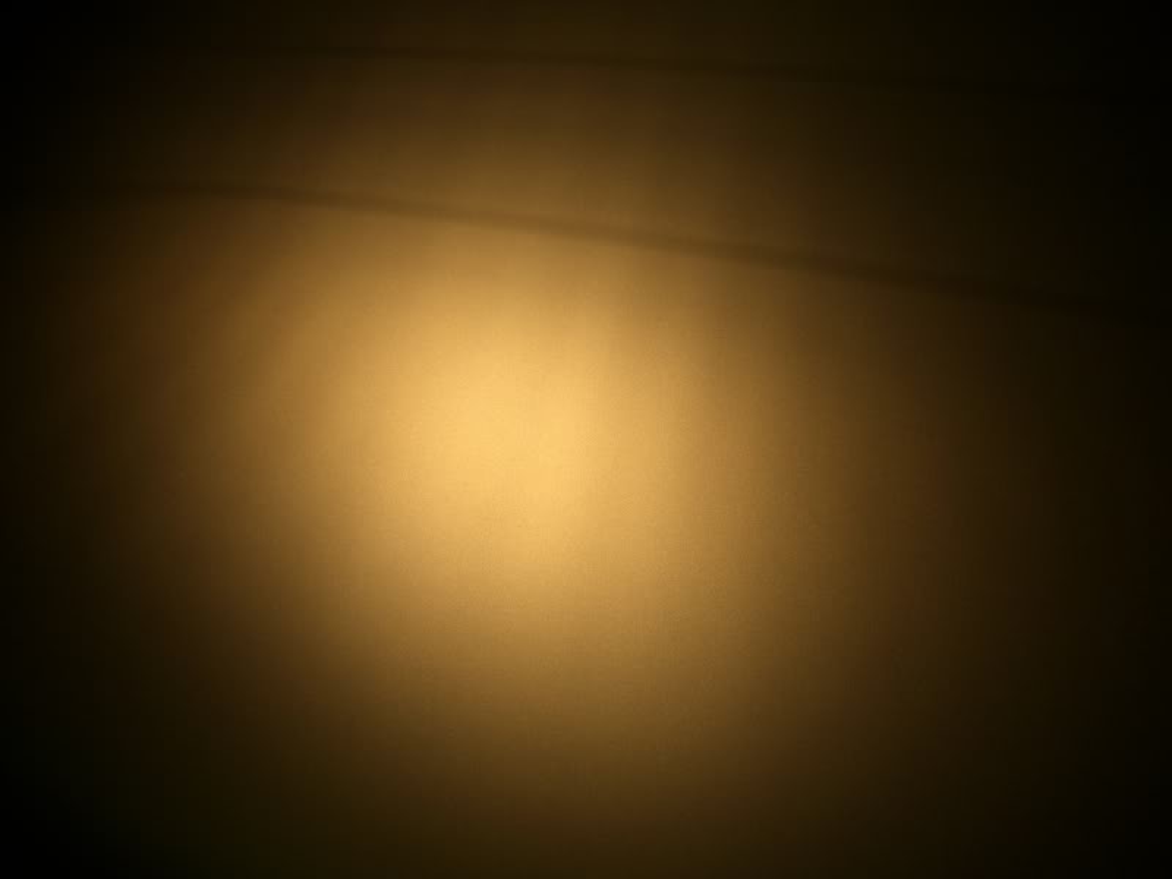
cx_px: 586
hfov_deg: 49.0
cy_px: 440
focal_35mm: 38
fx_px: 1287
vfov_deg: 37.7
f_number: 2.8
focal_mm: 7.9
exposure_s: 1/400
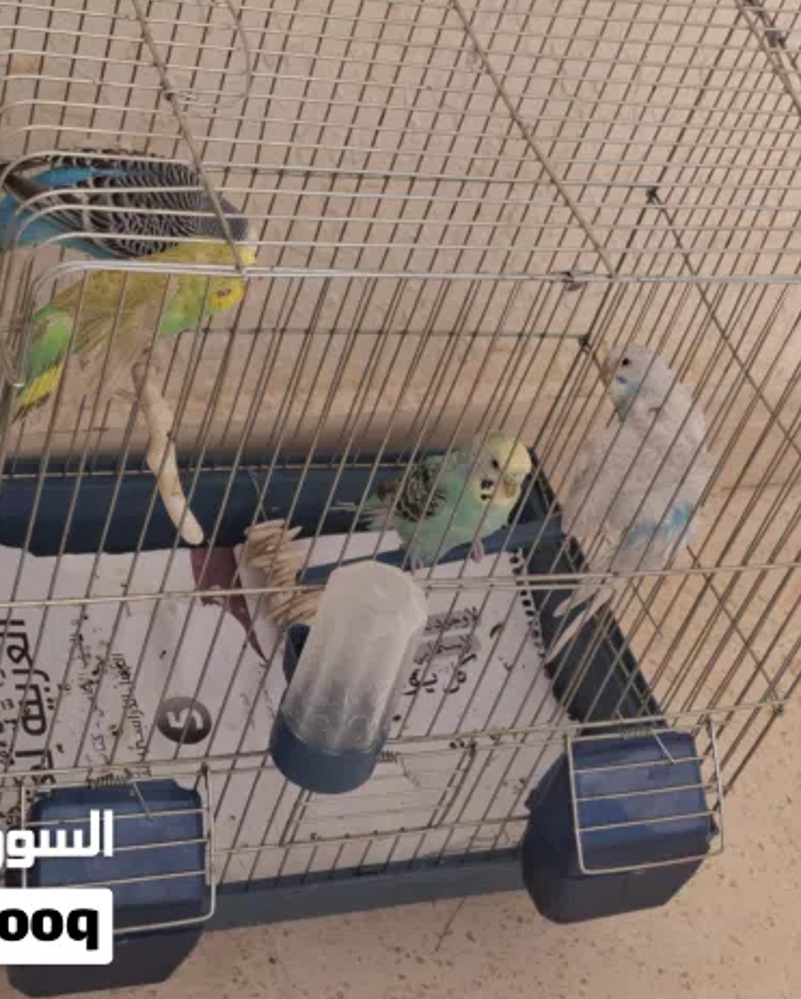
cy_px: 498
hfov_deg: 47.1
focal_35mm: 31
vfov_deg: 57.1
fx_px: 918
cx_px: 438
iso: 50
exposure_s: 1/329
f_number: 1.8
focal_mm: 5.54
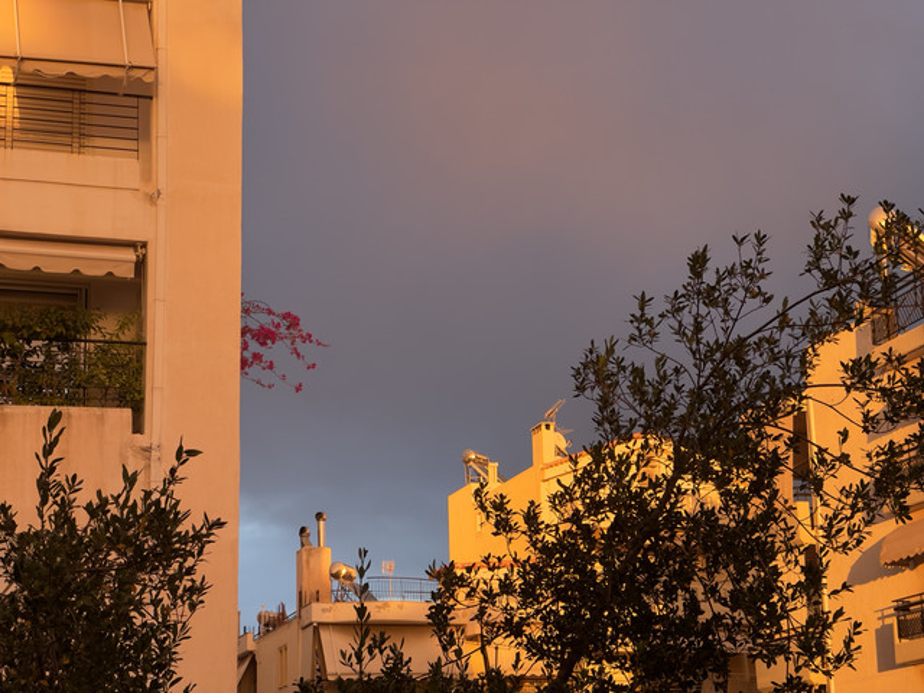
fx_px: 2055
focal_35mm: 77
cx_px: 462
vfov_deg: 19.1
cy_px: 346
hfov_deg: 25.3
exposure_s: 1/99
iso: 160
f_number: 2.8
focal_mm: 9
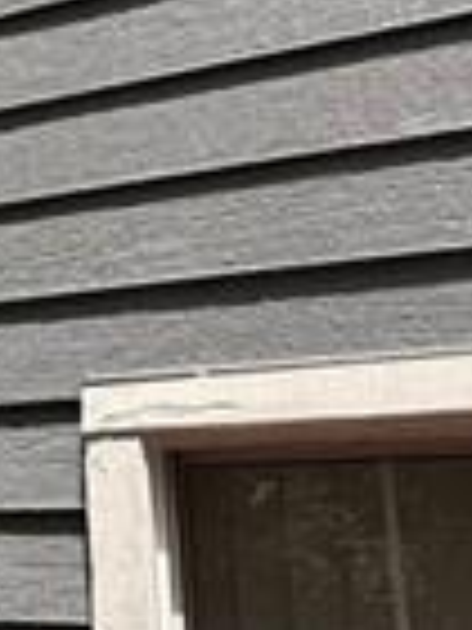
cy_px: 256
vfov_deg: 25.3
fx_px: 1400
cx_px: -391
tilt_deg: +18.5
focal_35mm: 77
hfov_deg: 16.0
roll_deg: -4.8
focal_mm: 2.22
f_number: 2.2
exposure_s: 1/1368
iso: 64
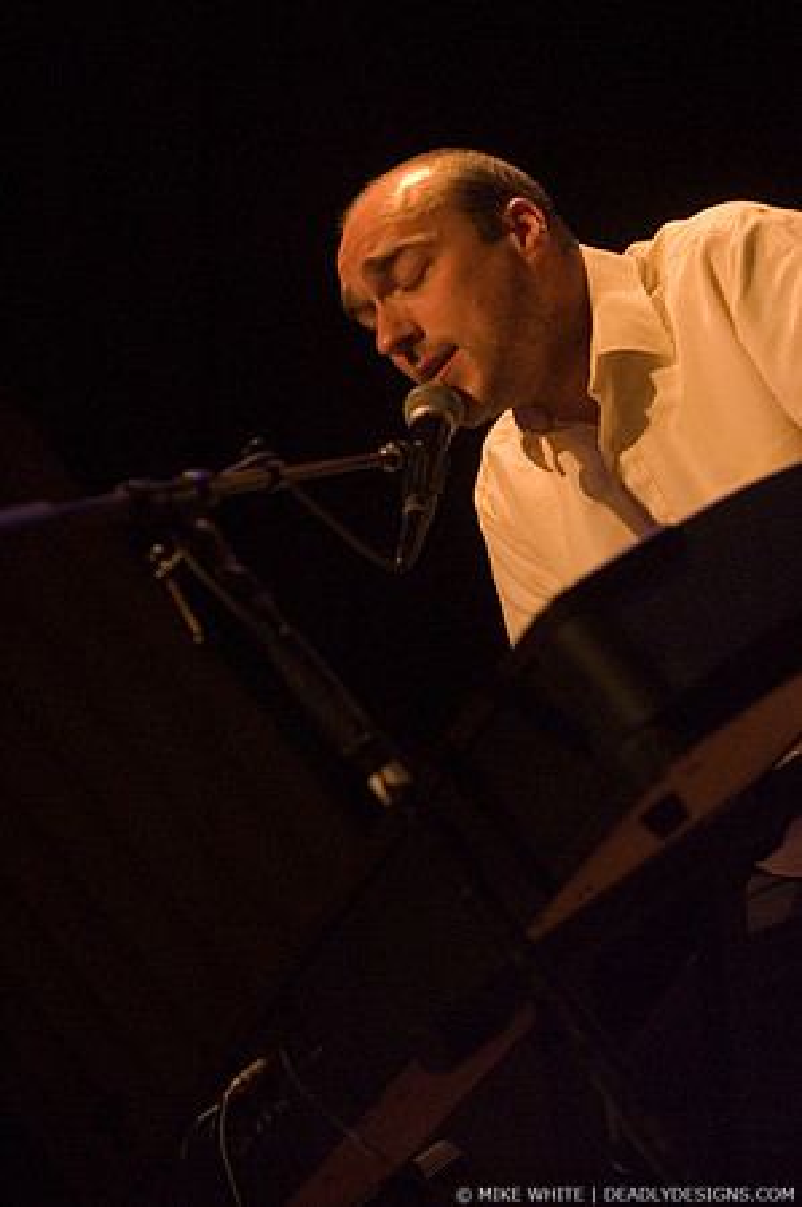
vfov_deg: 27.0
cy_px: 604
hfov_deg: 18.1
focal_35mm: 75
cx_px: 401
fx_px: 2512
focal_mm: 50
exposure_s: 1/25
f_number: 2.8
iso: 1600
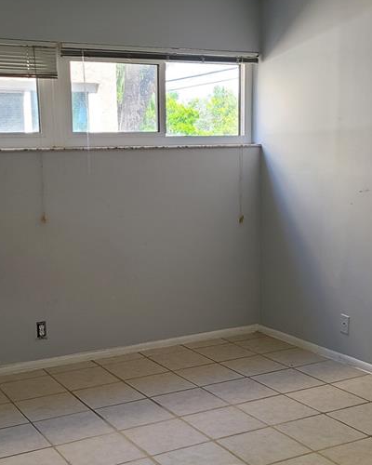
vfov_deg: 35.9
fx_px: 716
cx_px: 169
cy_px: 272
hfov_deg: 29.1
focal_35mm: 52
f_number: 1.8
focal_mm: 5.4
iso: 80
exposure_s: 1/120
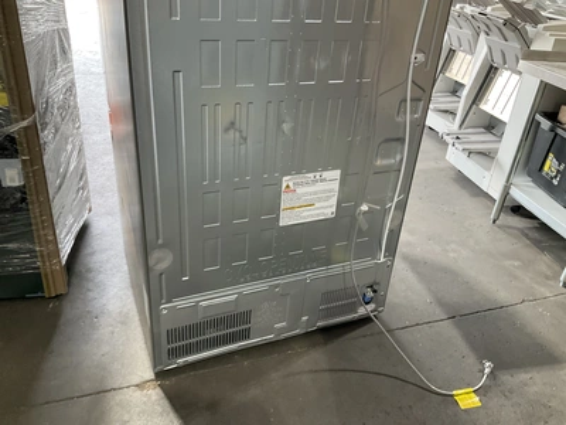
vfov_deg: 48.2
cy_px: 212
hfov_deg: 61.7
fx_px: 474
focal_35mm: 29
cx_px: 283
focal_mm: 3
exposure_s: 1/60
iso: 125
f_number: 1.8
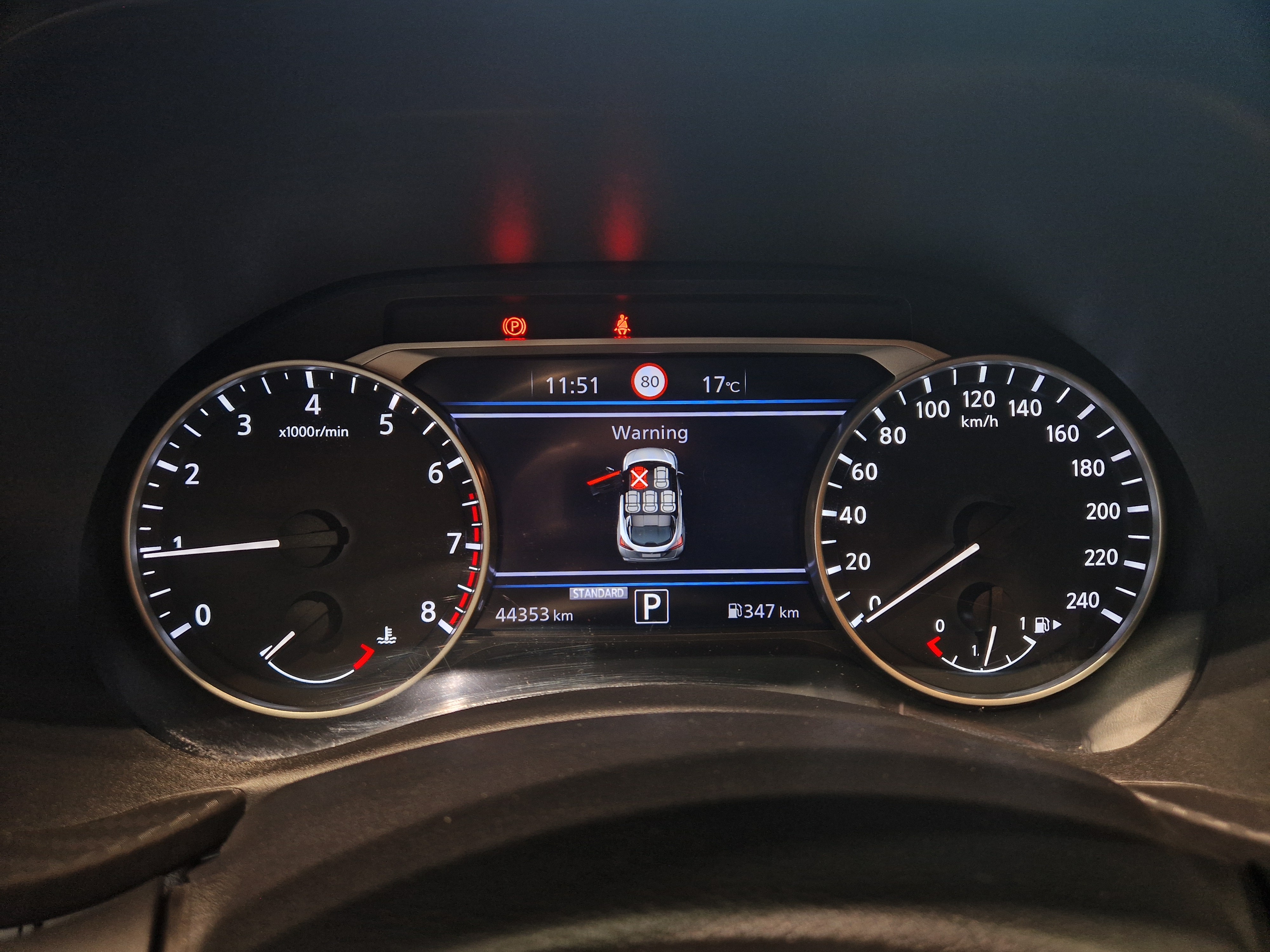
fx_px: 844
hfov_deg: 73.9
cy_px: 476
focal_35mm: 23
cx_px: 635
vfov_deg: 58.9
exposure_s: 1/100
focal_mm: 5.4
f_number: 1.8
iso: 125
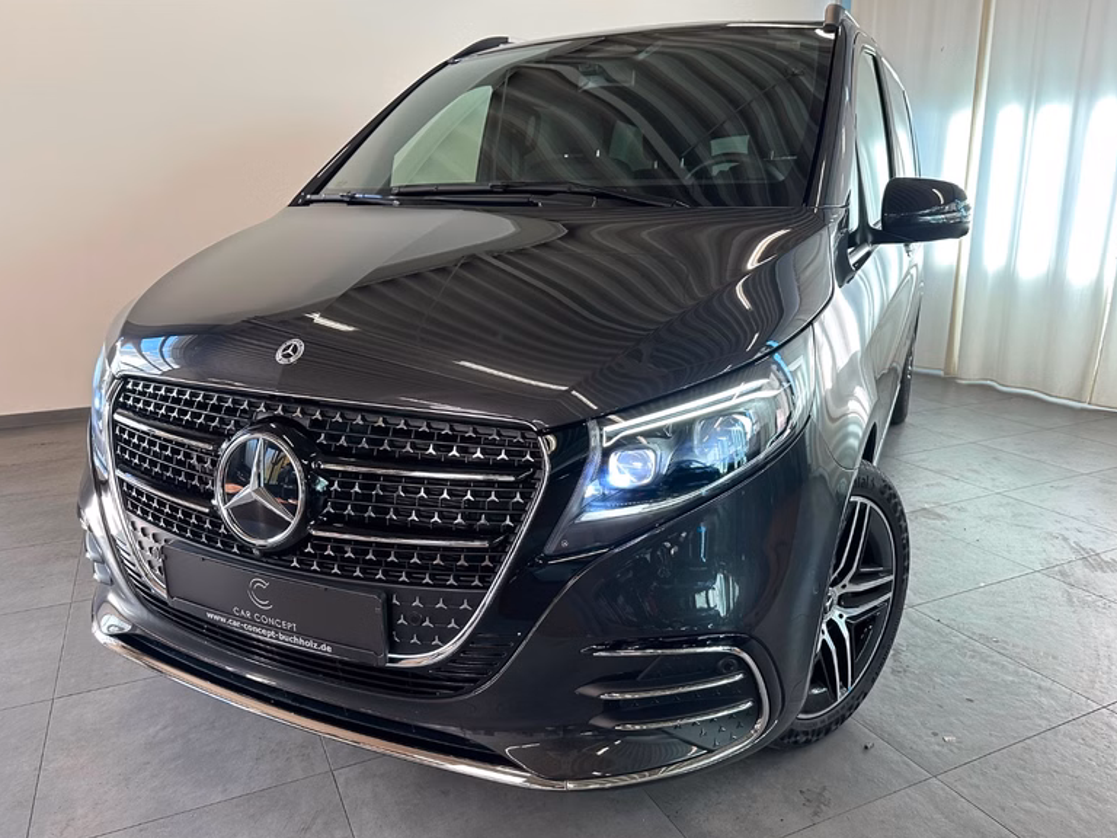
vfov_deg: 54.9
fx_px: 807
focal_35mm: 25
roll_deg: +0.2
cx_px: 545
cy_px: 410
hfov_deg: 69.4
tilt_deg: -14.2
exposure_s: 1/94
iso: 200
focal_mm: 6.86
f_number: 1.78
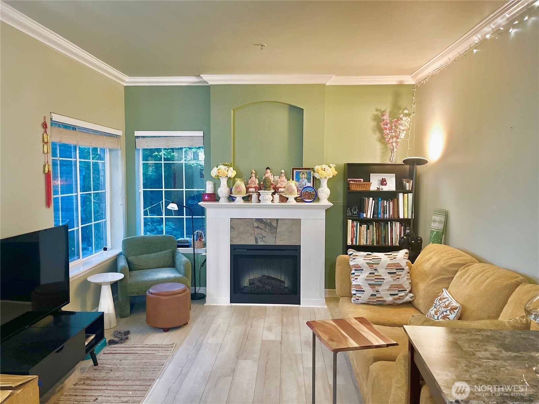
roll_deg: -0.2
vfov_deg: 53.1
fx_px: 405
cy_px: 202
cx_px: 270
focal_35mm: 26
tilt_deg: -4.3
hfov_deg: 67.3
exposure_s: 1/40
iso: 400
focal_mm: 5.1
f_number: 1.6
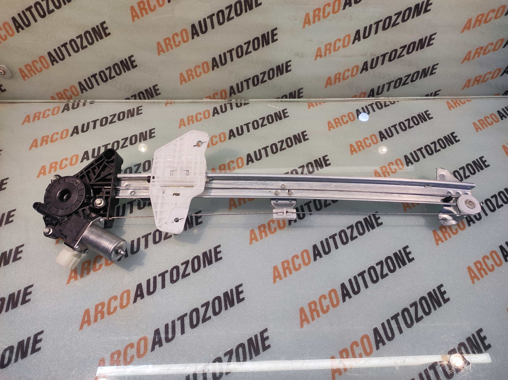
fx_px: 249
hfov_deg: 91.1
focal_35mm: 17
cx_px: 254
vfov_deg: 74.7
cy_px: 190
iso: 129
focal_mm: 4.74
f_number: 1.79
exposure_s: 1/50
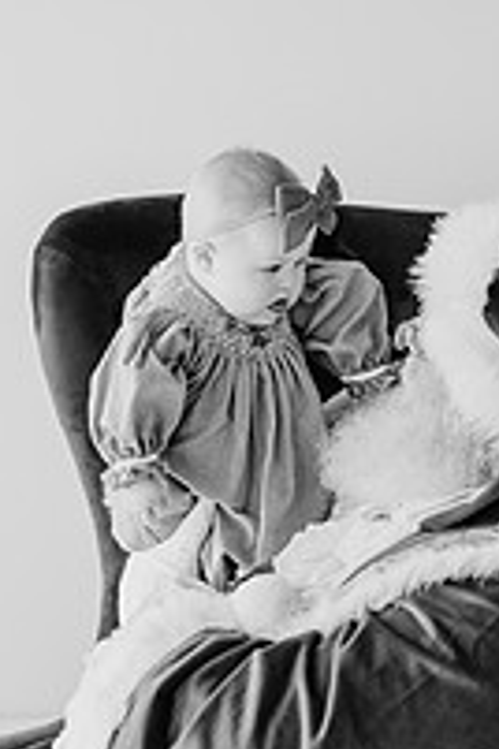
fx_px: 2328
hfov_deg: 12.2
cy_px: 477
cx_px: 335
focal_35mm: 112
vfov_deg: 18.2
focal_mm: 50
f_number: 2
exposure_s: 1/500
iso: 640
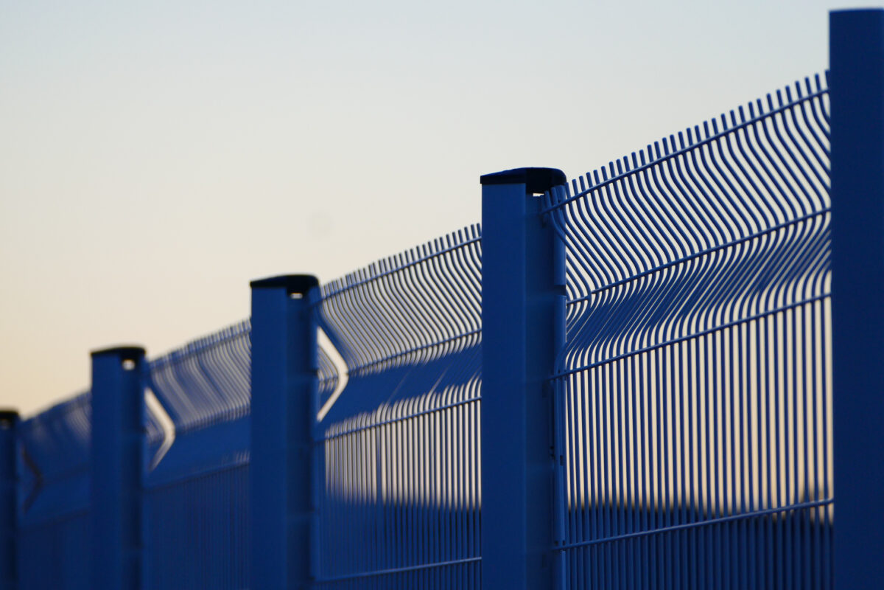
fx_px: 9821
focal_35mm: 400
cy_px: 295
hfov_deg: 5.2
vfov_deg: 3.4
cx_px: 442
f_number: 4
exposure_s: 1/320
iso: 125
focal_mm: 146
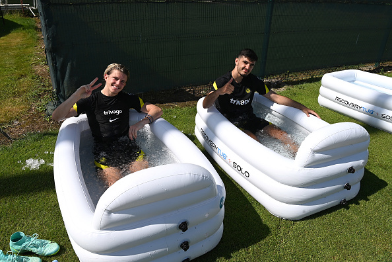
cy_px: 131
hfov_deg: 73.7
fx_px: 261
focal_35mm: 24
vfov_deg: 53.1
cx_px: 196
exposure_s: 1/1600
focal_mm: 24
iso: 400
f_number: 14
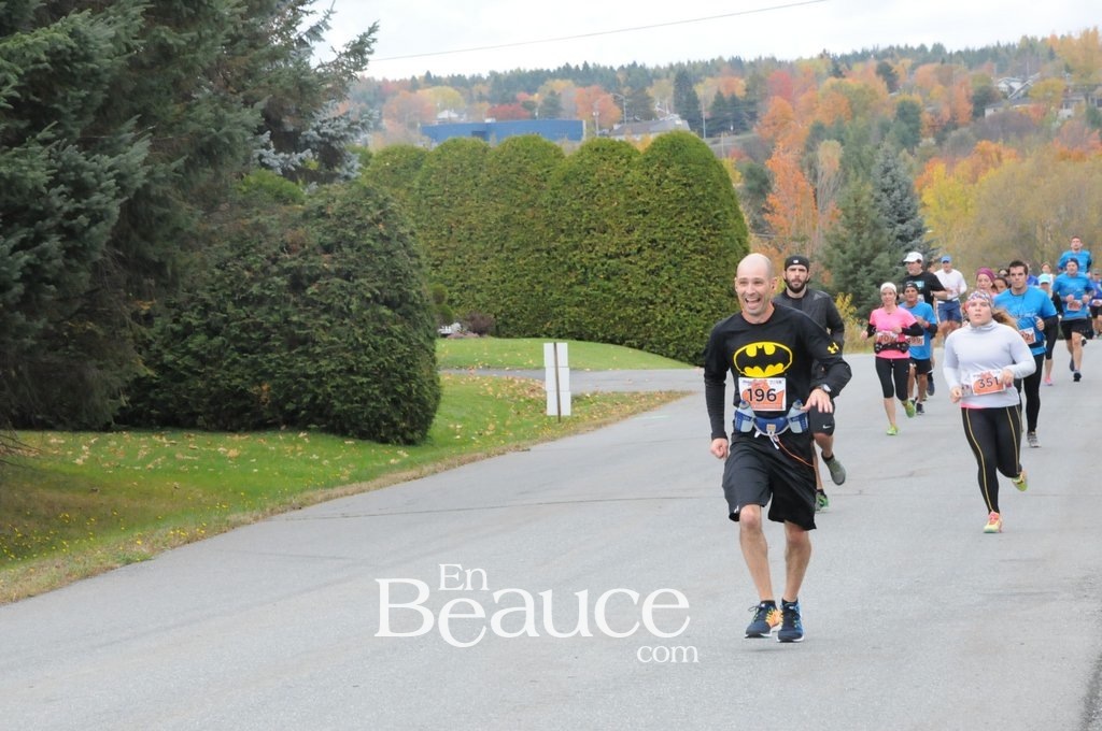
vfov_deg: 8.7
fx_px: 4815
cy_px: 366
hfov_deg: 13.1
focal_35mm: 158
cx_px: 551
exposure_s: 1/400
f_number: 13
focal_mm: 105
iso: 2500
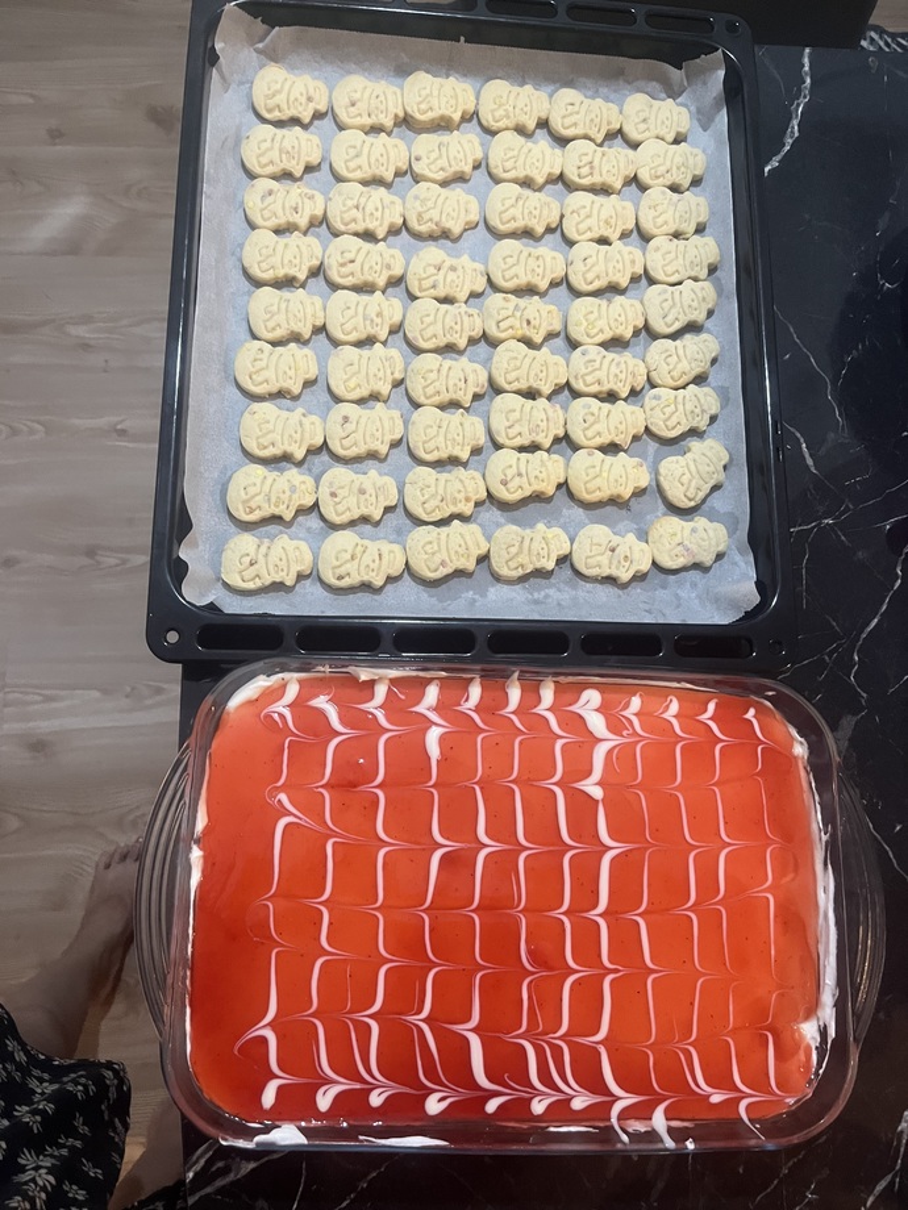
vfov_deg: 67.3
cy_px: 605
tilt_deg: -77.3
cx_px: 454
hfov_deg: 53.1
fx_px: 909
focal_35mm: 26
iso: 500
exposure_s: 1/50
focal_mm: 5.1
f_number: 1.6
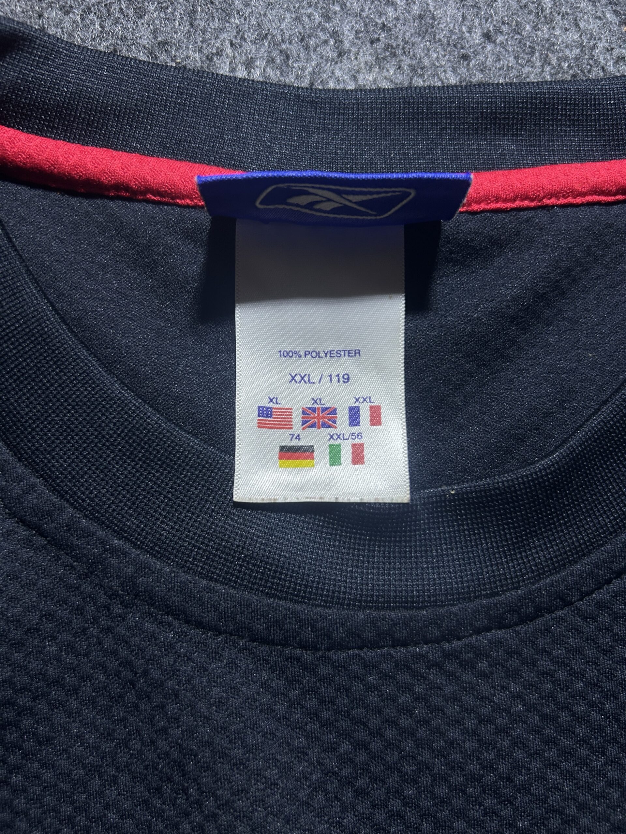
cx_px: 313
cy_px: 417
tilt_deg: -54.2
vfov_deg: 67.3
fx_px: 627
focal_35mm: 26
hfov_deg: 53.1
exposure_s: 1/100
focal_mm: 5.7
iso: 125
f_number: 1.5
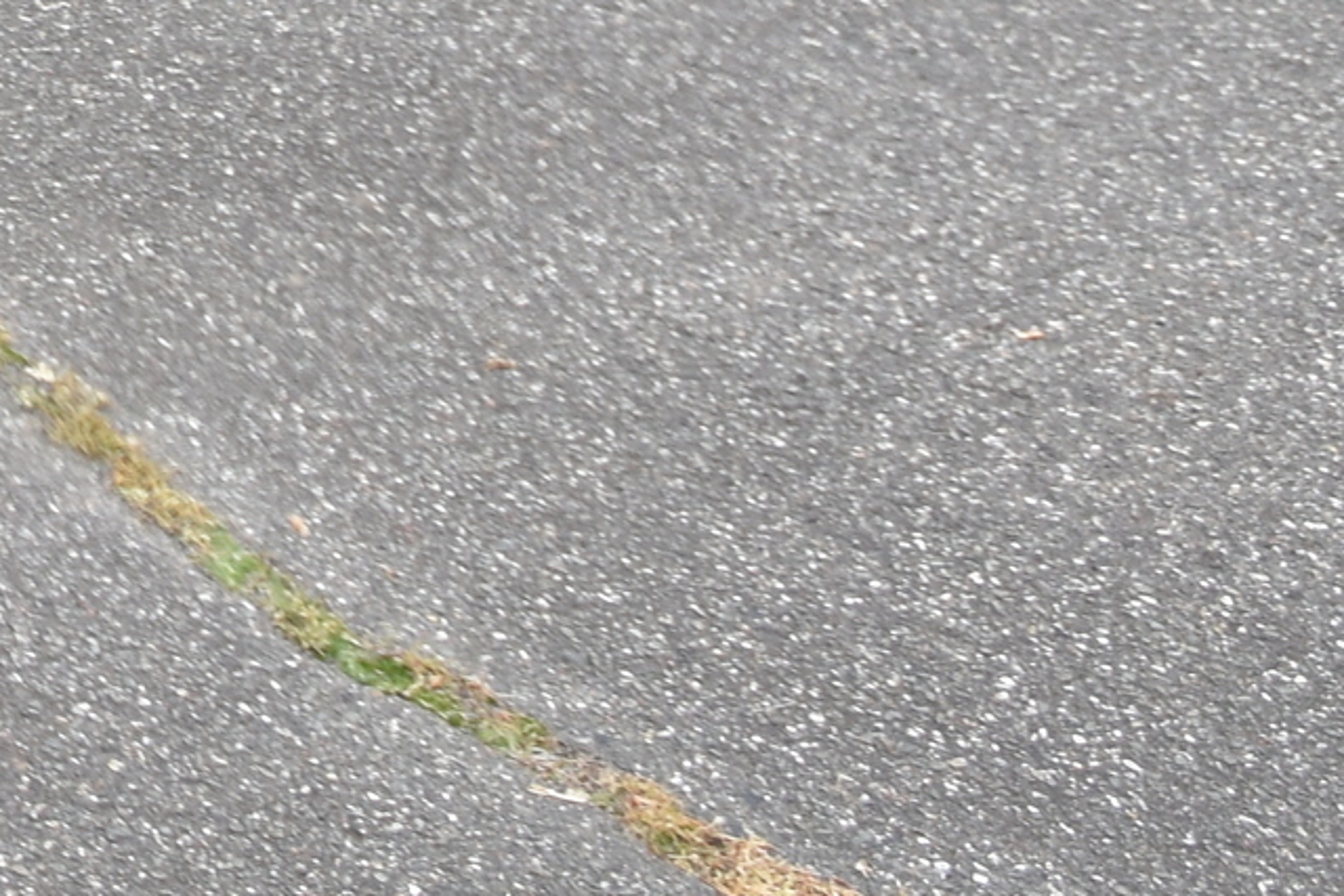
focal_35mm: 72
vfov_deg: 13.9
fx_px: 2688
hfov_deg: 24.9
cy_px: -1200
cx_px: -338
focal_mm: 10
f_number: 7.1
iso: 400
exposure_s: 1/200
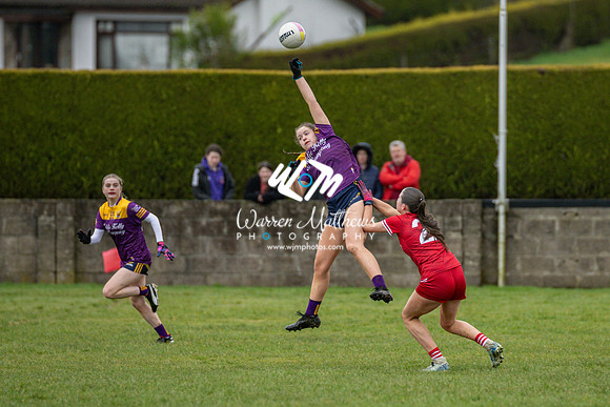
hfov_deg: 4.2
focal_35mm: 487
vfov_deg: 2.8
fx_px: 8261
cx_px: 371
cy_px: 257
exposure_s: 1/640
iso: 1100
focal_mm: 300
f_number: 2.8
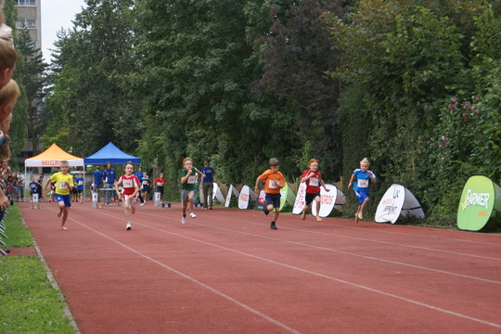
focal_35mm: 105
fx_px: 1461
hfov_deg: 19.5
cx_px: 250
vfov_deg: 13.0
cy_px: 167
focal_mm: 70
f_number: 5.6
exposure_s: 1/250
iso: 160
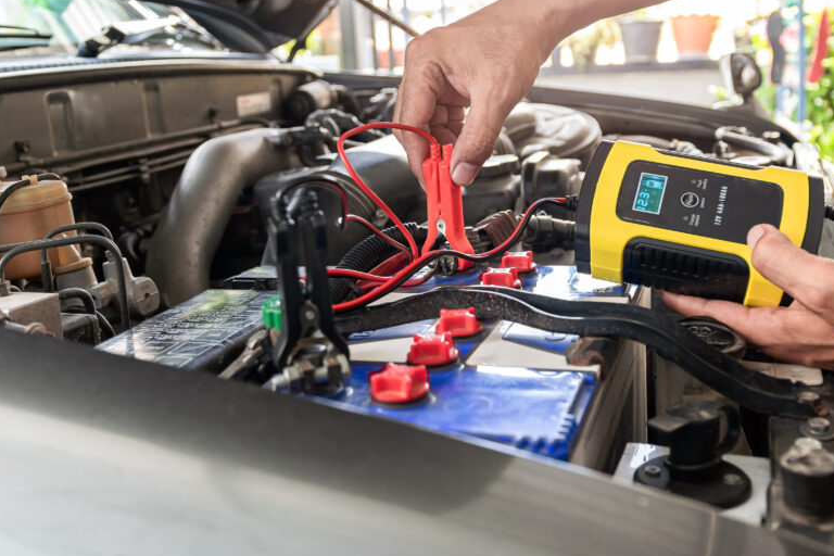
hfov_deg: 44.5
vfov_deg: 30.4
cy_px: 221
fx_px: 1019
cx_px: 450
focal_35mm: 44
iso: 200
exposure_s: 1/50
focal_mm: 22
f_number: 3.5
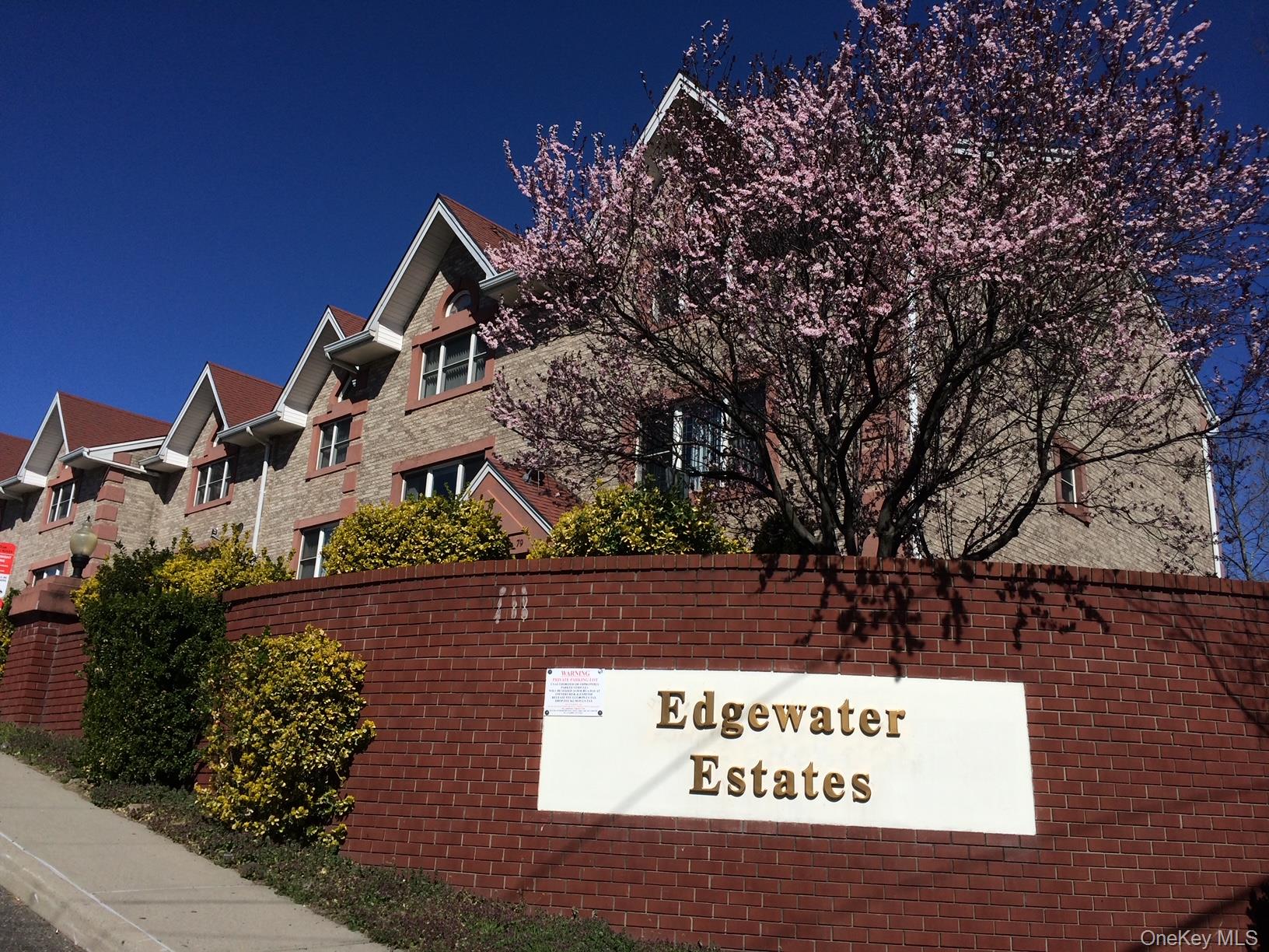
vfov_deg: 46.8
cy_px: 476
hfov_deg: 60.0
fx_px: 1100
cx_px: 634
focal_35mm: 30
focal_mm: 4.12
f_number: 2.2
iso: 40
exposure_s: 1/4115
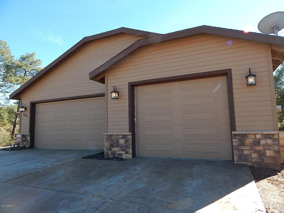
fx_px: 189
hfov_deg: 73.9
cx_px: 142
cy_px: 106
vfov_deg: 58.9
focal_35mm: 23
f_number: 3
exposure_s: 1/400
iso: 125
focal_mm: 4
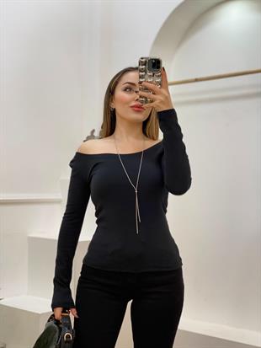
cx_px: 130
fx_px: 522
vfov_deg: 36.8
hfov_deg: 28.0
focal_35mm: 52
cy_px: 174
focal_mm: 6
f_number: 2
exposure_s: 1/100
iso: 100
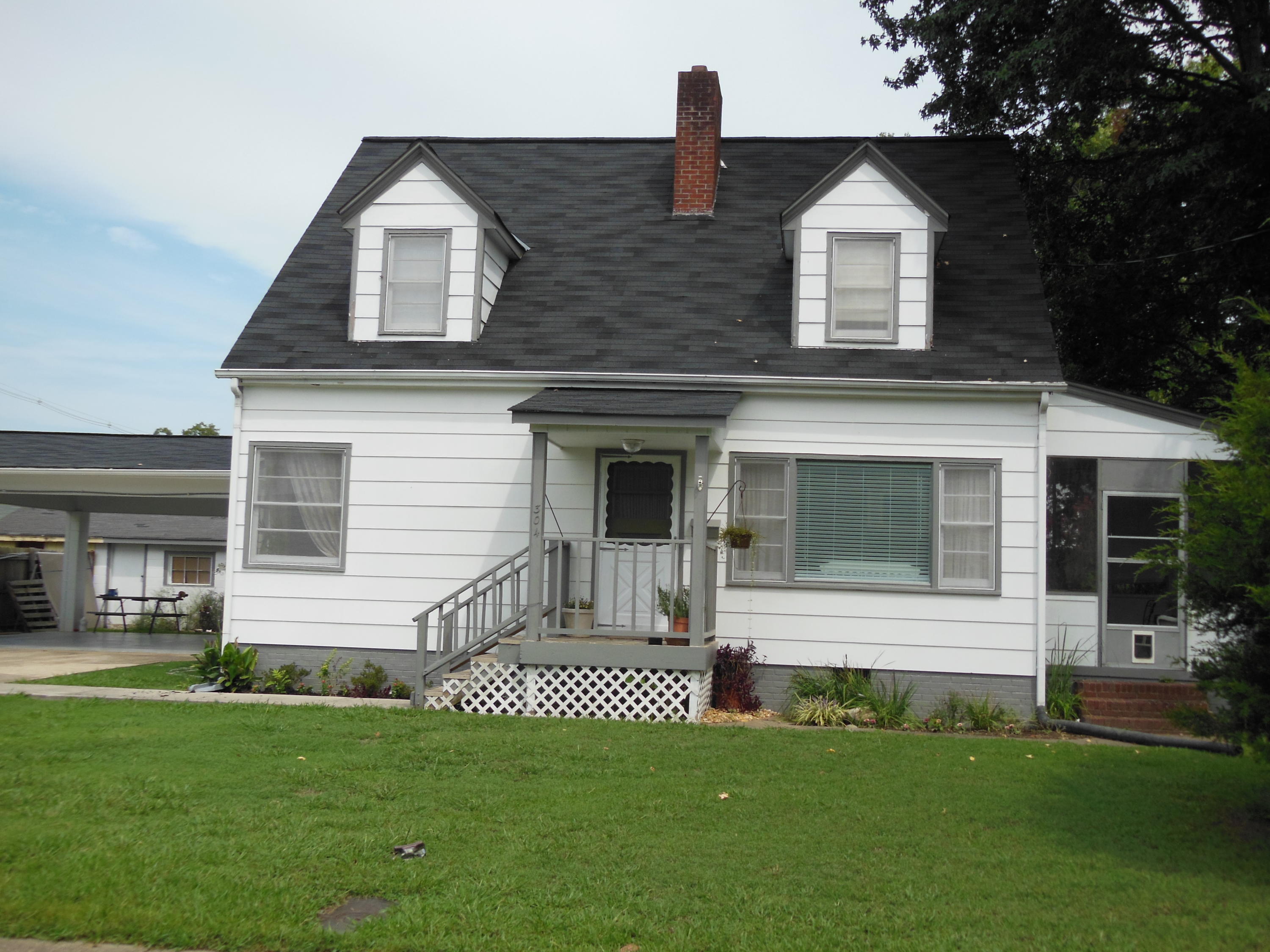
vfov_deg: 36.8
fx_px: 1431
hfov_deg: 47.9
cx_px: 635
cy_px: 476
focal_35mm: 39
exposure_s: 1/1000
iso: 125
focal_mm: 6.9
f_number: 4.1
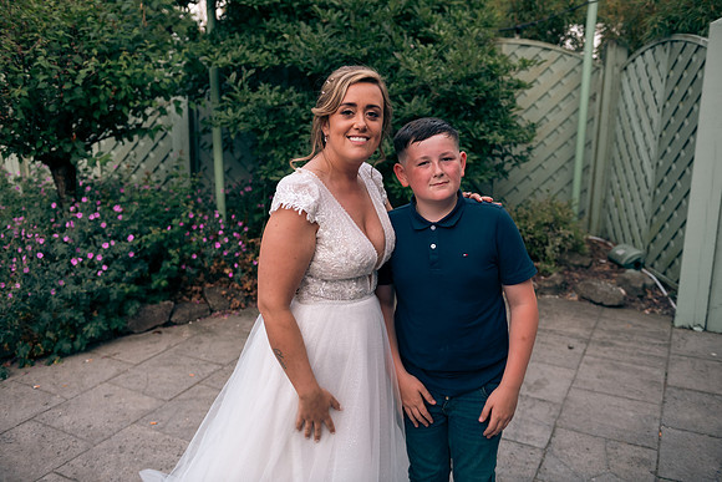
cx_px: 361
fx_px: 642
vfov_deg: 41.1
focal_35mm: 32
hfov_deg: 58.7
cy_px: 241
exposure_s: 1/160
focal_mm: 32
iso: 200
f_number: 3.5
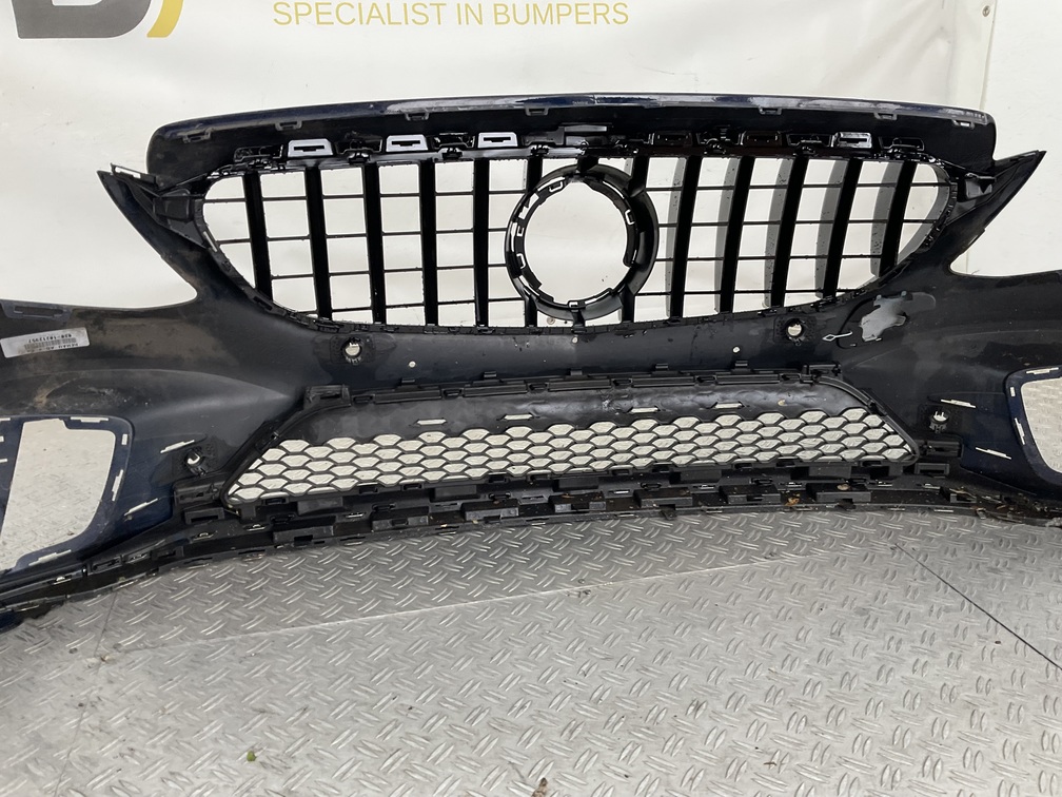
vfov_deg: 48.2
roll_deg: +3.4
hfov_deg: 61.7
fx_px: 890
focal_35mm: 29
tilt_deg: -18.1
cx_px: 531
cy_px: 398
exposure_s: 1/120
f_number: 1.8
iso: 32
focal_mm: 3
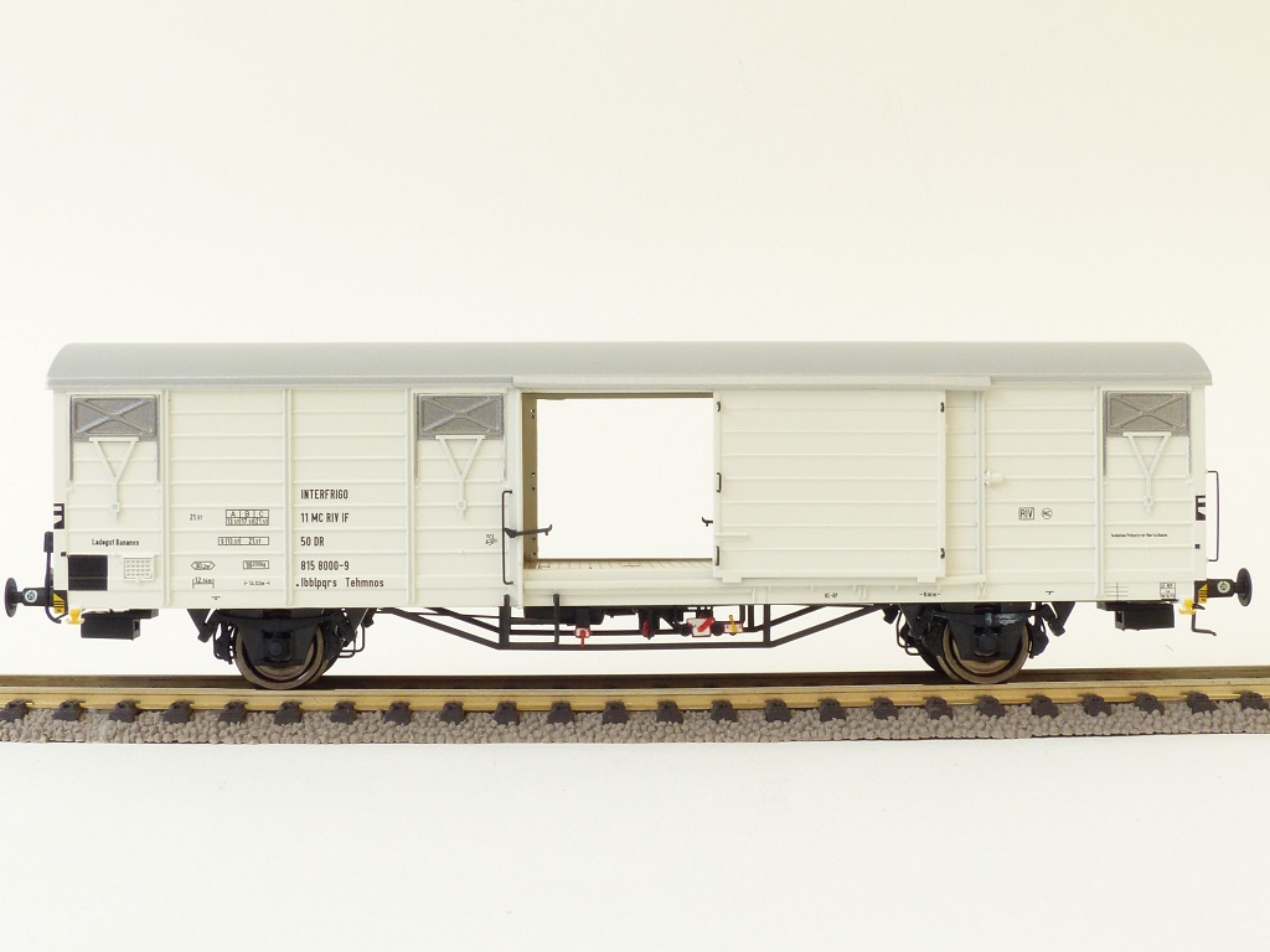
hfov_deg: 40.4
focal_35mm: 47
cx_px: 635
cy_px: 476
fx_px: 1724
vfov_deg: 30.9
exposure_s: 1/60
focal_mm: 8.1
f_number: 8
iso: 250
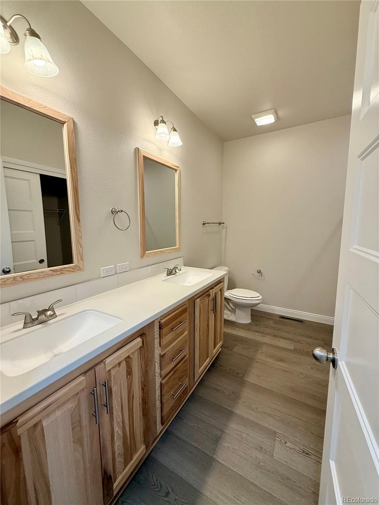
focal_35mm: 14
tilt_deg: -7.0
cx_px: 190
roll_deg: +0.1
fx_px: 204
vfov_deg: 102.1
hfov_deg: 85.7
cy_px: 252
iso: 125
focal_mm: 2.22
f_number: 2.2
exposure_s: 1/120
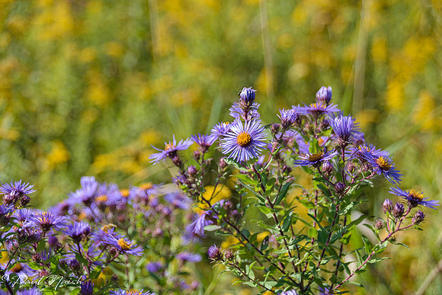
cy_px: 148
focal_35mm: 135
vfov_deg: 10.2
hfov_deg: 15.2
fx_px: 1658
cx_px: 221
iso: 125
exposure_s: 1/400
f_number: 5.6
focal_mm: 90
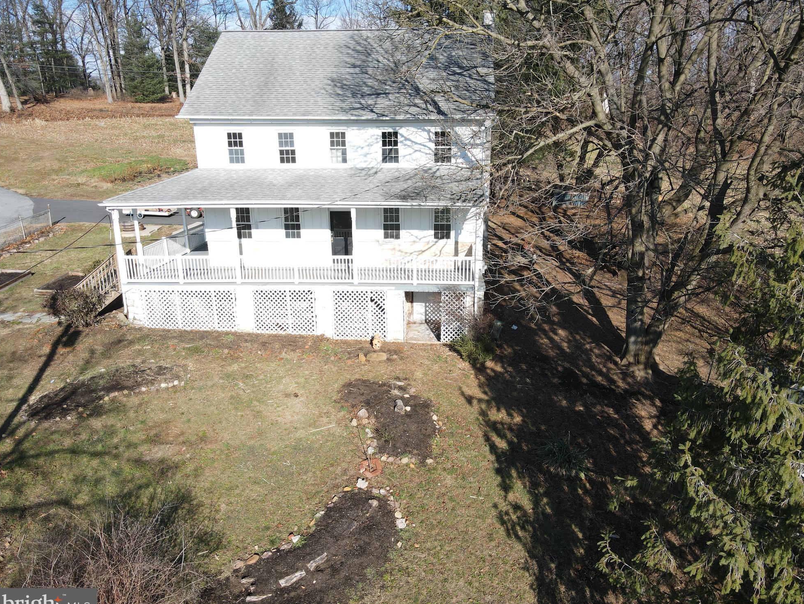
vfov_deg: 54.9
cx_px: 413
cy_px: 307
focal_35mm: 25
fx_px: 581
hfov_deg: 69.4
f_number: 2.8
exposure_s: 1/400
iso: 100
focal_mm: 4.5
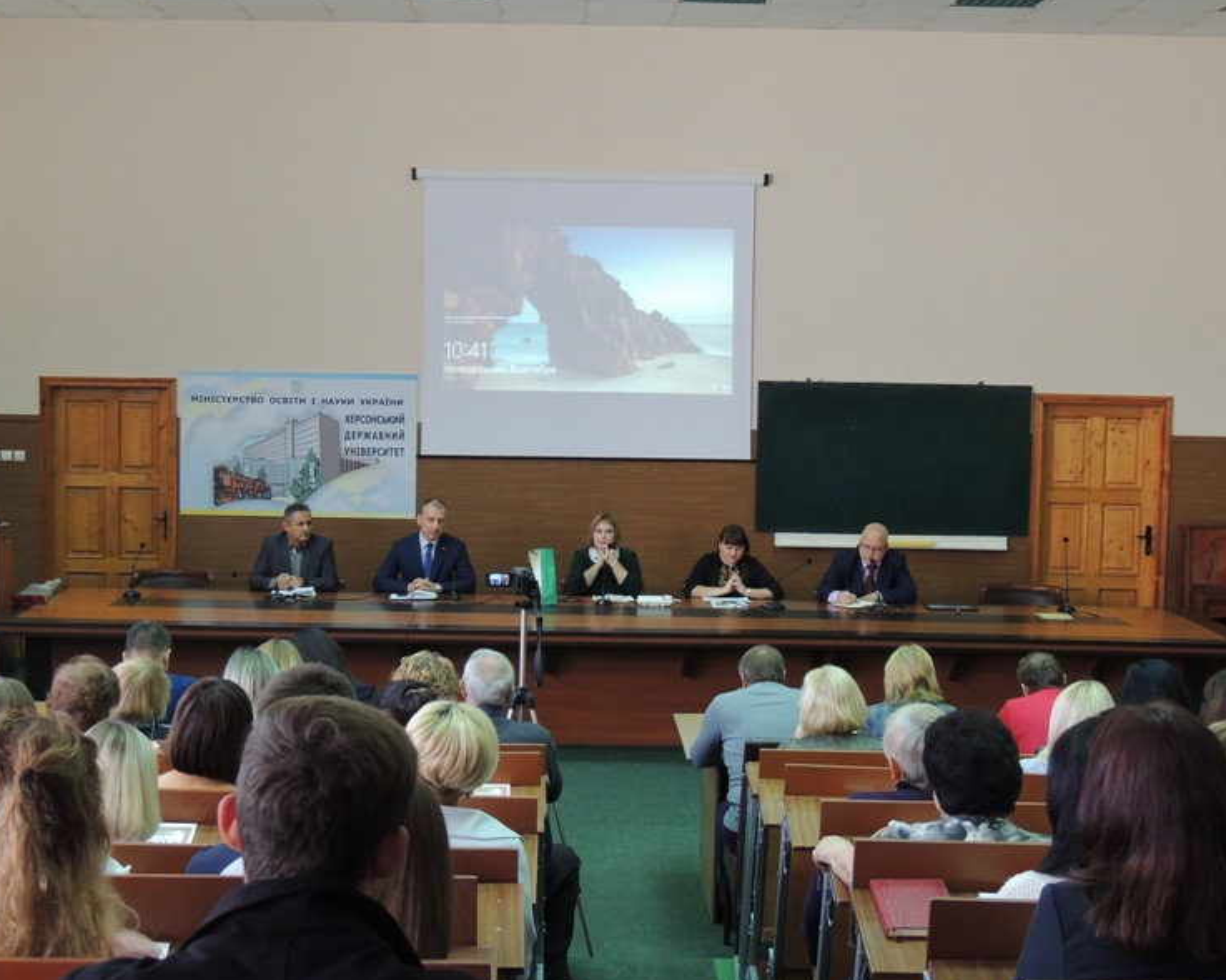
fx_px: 1922
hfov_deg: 35.4
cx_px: 564
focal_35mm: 53
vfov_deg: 28.6
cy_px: 491
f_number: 3.6
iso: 400
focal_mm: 8.9
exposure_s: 1/25
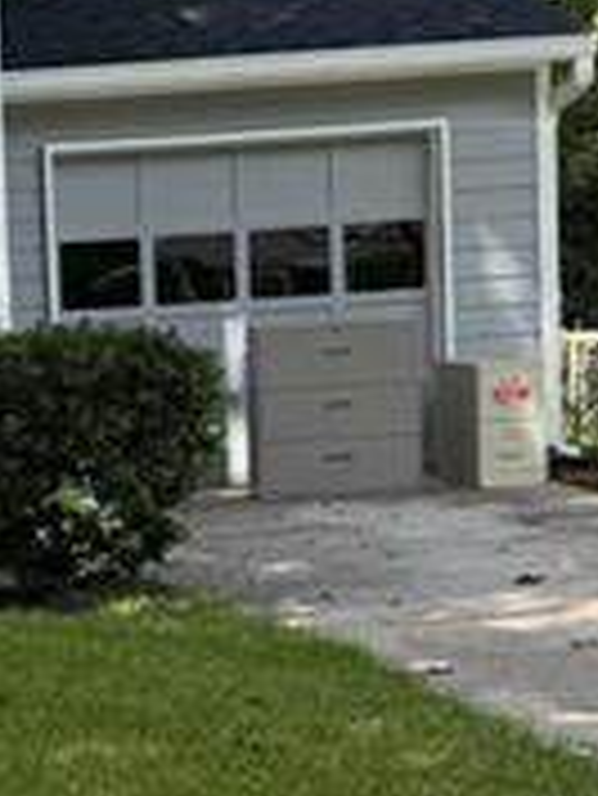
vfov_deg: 18.8
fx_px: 2393
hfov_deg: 13.4
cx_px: -297
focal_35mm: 104
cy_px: 585
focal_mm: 6.76
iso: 100
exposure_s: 1/1250
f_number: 1.78
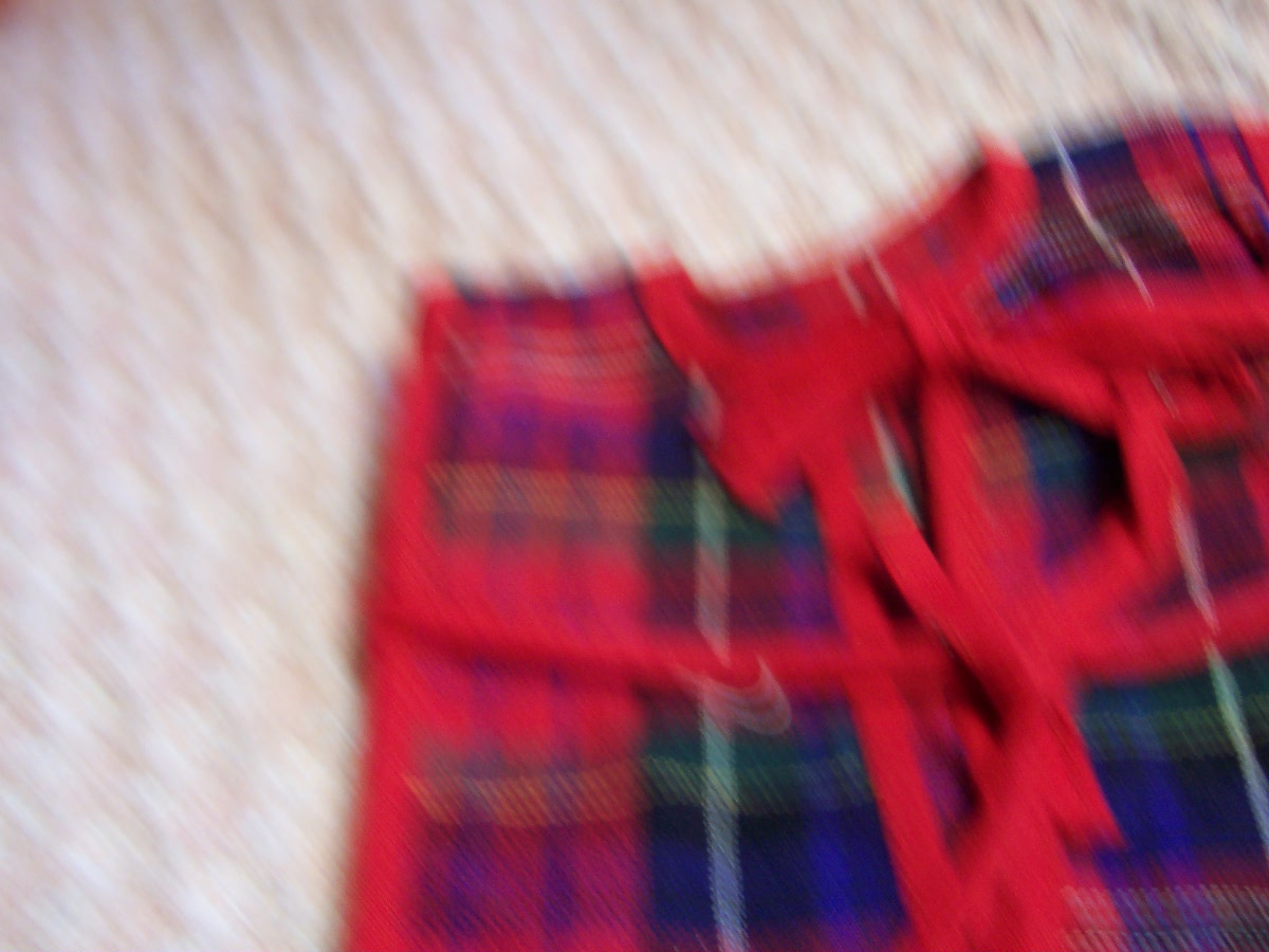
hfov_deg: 50.1
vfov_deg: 38.7
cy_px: 476
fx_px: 1356
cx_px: 634
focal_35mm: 37
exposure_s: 1/45
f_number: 2.8
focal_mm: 5.6
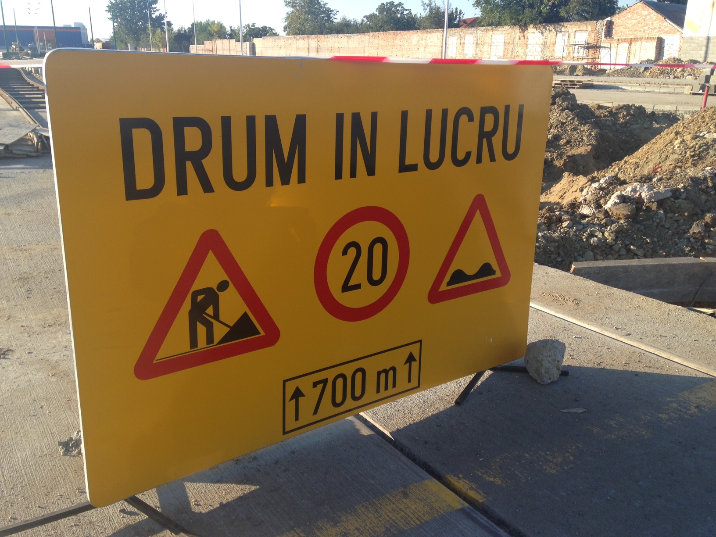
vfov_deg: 42.9
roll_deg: +2.3
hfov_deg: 55.4
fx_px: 683
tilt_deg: -19.4
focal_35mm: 33
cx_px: 358
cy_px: 268
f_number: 2.4
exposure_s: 1/463
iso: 50
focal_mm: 4.12
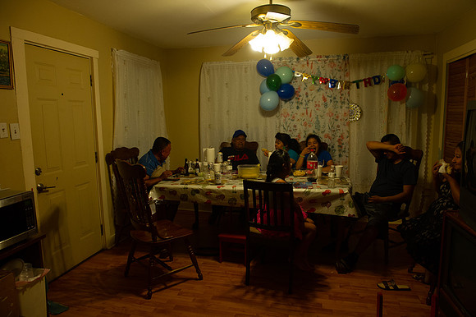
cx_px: 238
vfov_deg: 53.1
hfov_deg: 73.8
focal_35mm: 24
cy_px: 158
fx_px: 317
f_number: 5.6
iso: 1800
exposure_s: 1/60
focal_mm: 24
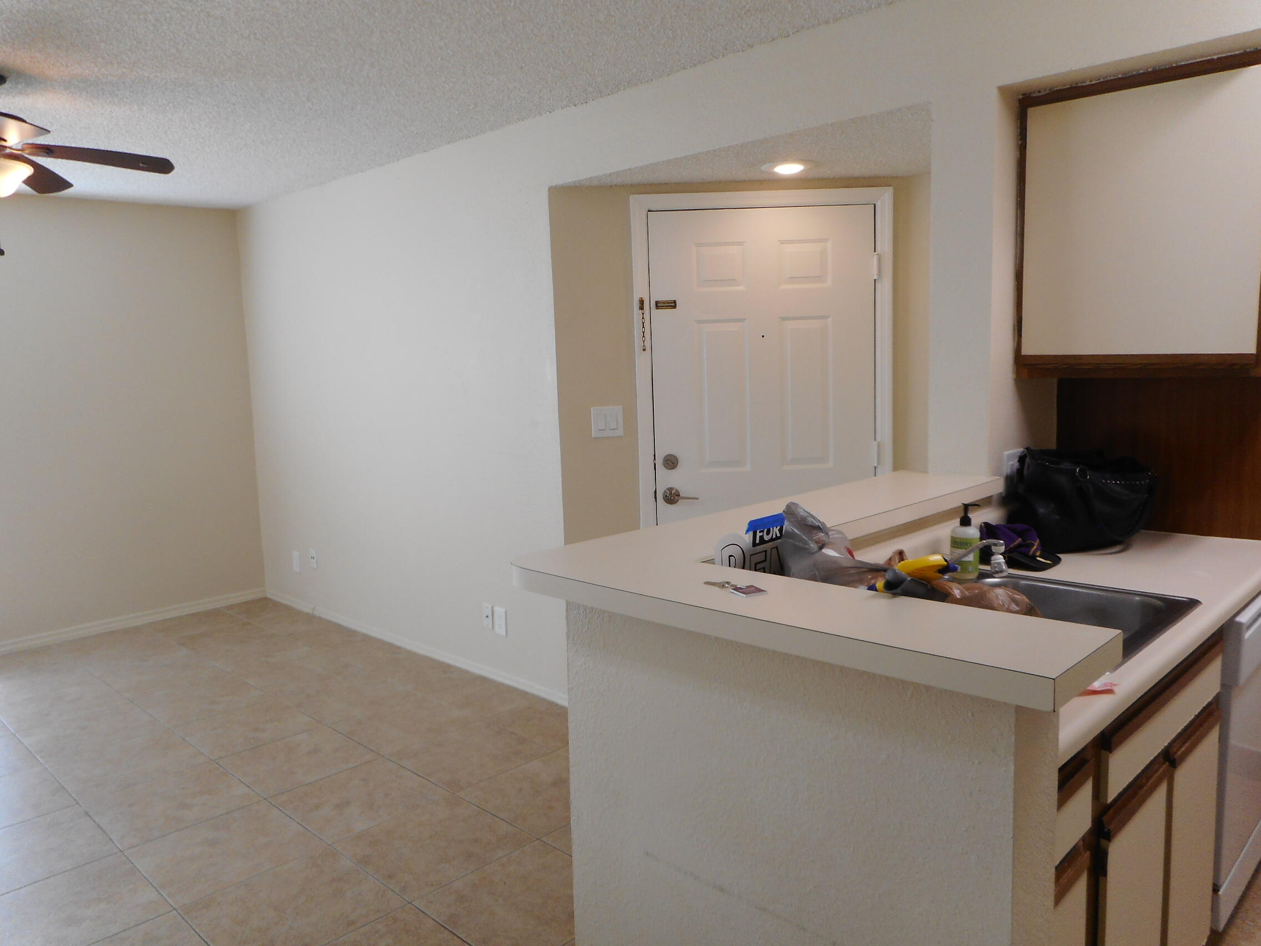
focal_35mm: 25
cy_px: 473
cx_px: 630
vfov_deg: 54.9
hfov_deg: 69.4
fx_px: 911
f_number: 3.7
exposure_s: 1/30
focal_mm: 4.5
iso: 100
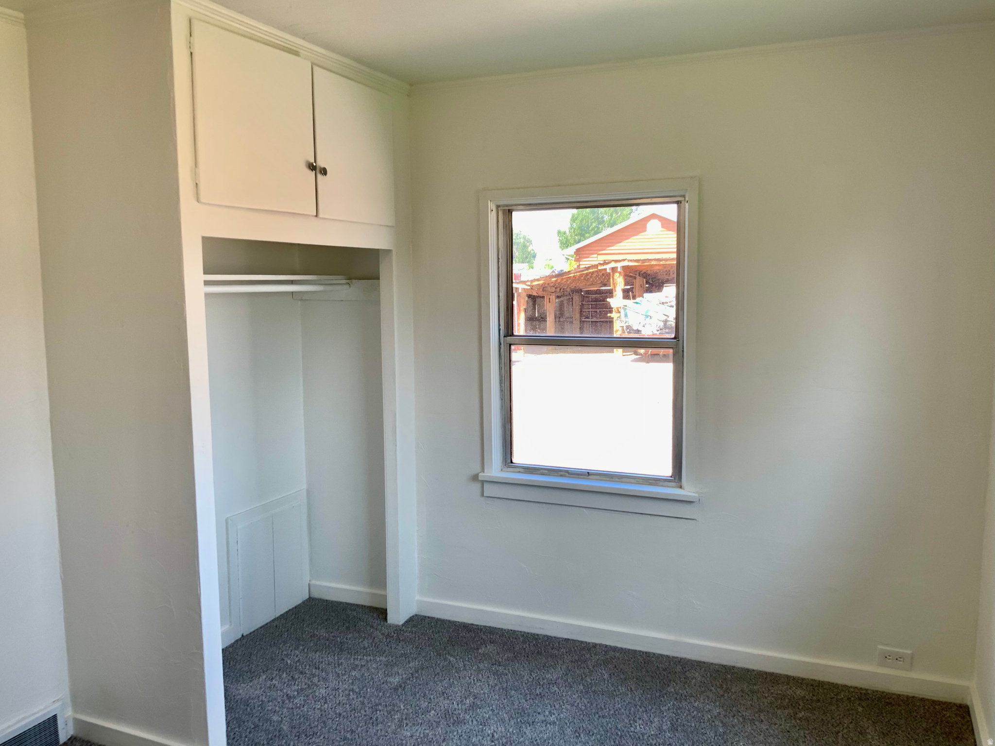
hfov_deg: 61.7
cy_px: 373
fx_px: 834
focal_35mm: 29
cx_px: 498
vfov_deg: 48.2
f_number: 1.8
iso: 16
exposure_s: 1/132
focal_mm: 3
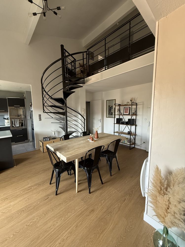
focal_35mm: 14
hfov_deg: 85.7
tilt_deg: -6.4
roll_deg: +0.4
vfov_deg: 102.1
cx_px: 92
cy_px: 124
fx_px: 100
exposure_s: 1/99
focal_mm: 2.22
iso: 320
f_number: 2.2
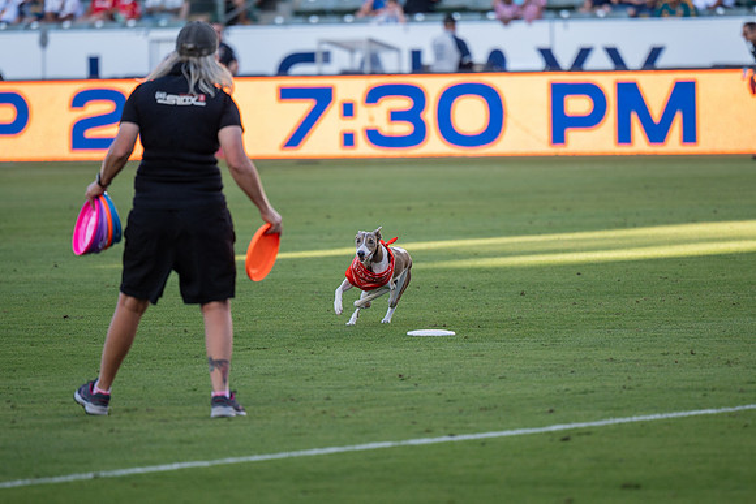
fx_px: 7411
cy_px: 221
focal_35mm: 353
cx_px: 394
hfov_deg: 5.8
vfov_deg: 3.9
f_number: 2.8
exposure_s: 1/1000
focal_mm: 200
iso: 160
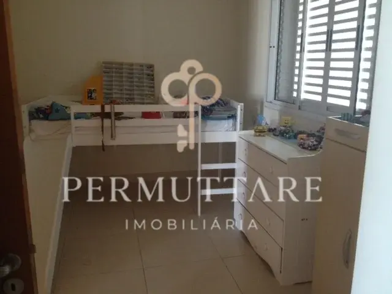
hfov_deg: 52.6
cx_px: 196
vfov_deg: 40.7
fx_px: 396
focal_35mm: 35
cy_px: 147
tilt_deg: -16.0
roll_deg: +0.2
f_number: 2.4
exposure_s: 1/15
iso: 400
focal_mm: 4.28
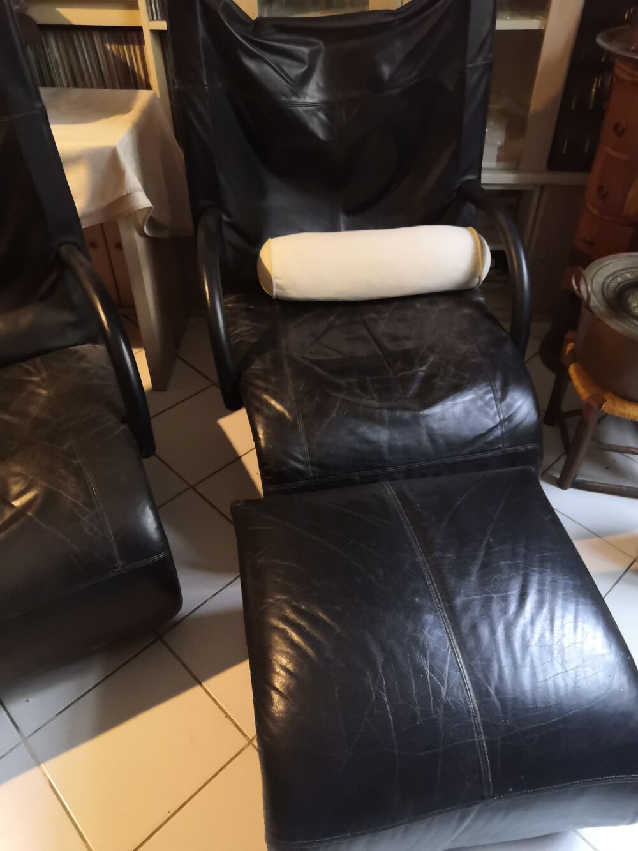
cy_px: 426
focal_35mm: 27
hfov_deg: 51.4
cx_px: 319
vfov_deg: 65.3
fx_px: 663
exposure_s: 1/20
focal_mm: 3.95
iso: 800
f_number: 1.8
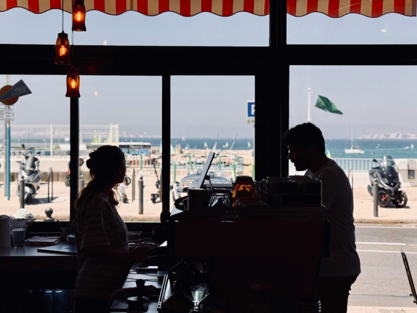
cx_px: 208
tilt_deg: -0.2
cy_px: 156
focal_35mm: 48
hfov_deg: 39.7
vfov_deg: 30.3
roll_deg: -0.4
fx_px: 578
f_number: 1.78
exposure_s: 1/5208
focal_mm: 6.76
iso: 64
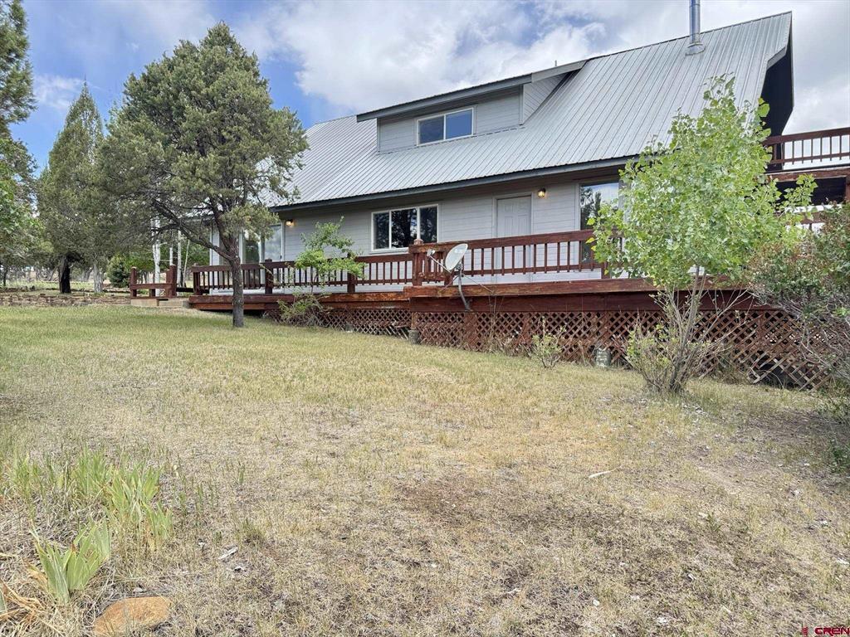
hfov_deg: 71.6
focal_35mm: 24
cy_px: 318
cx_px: 425
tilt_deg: -1.3
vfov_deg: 56.8
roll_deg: -0.4
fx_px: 589
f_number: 1.78
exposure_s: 1/802
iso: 80
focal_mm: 6.76
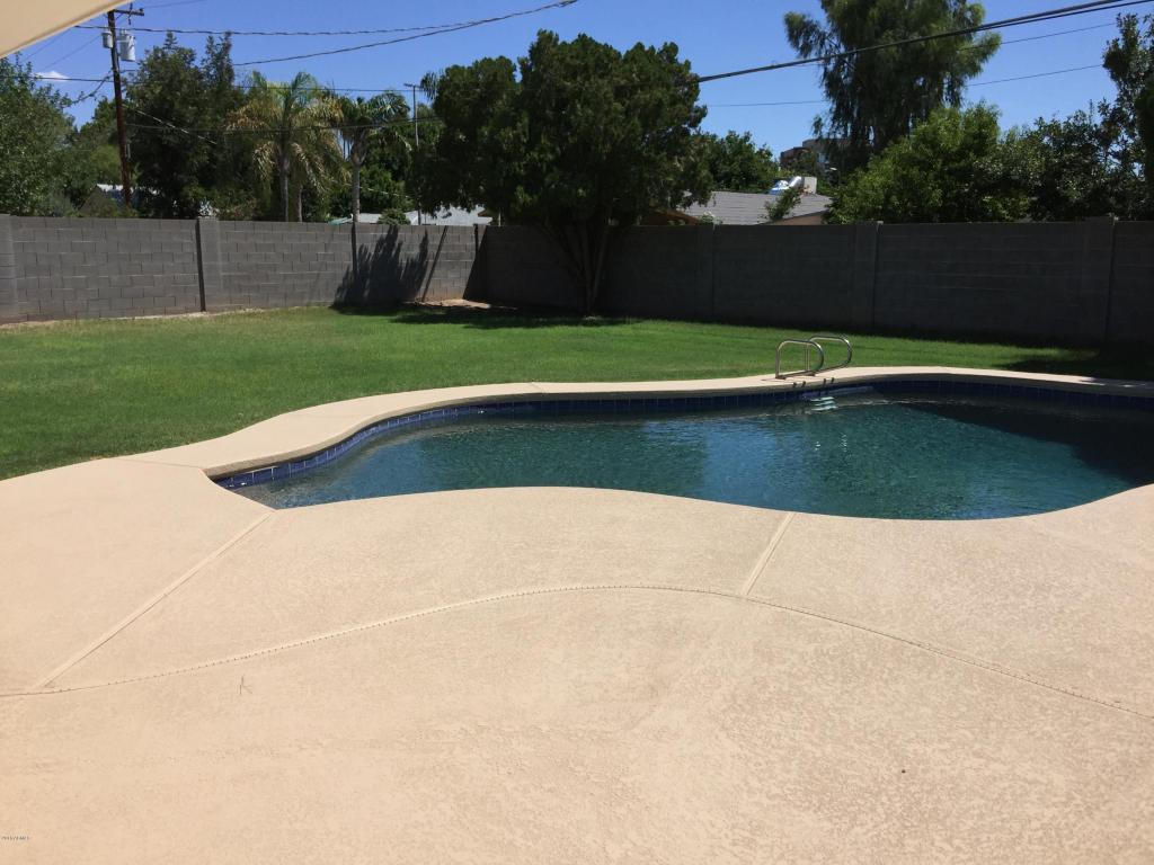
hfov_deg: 61.7
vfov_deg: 48.2
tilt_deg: -8.6
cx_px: 577
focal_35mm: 29
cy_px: 432
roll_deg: -1.6
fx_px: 967
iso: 32
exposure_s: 1/4950
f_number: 2.2
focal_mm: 4.15
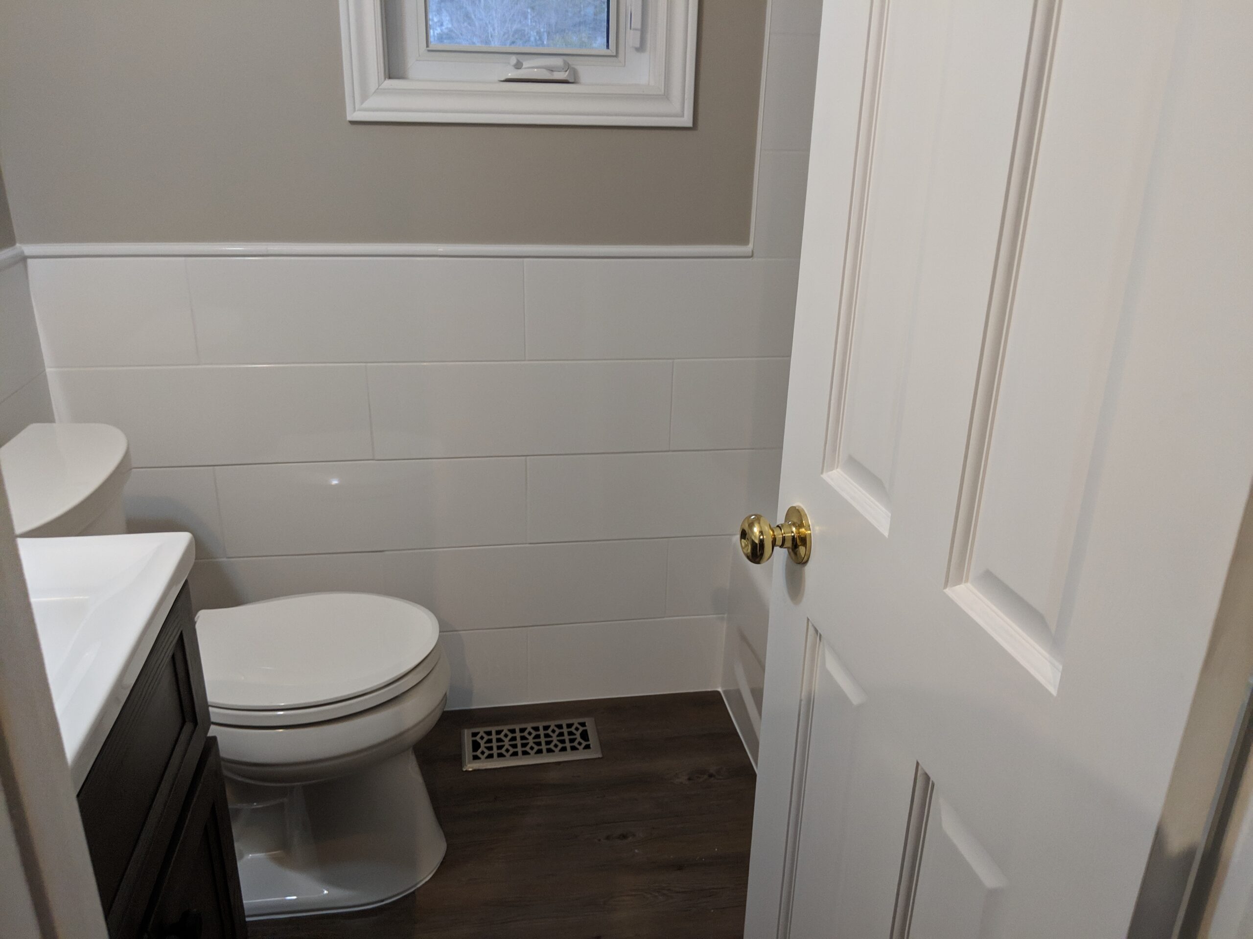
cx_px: 626
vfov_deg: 51.4
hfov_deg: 65.3
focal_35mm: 27
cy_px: 470
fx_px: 977
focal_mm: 4.44
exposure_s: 1/120
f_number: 1.8
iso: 242
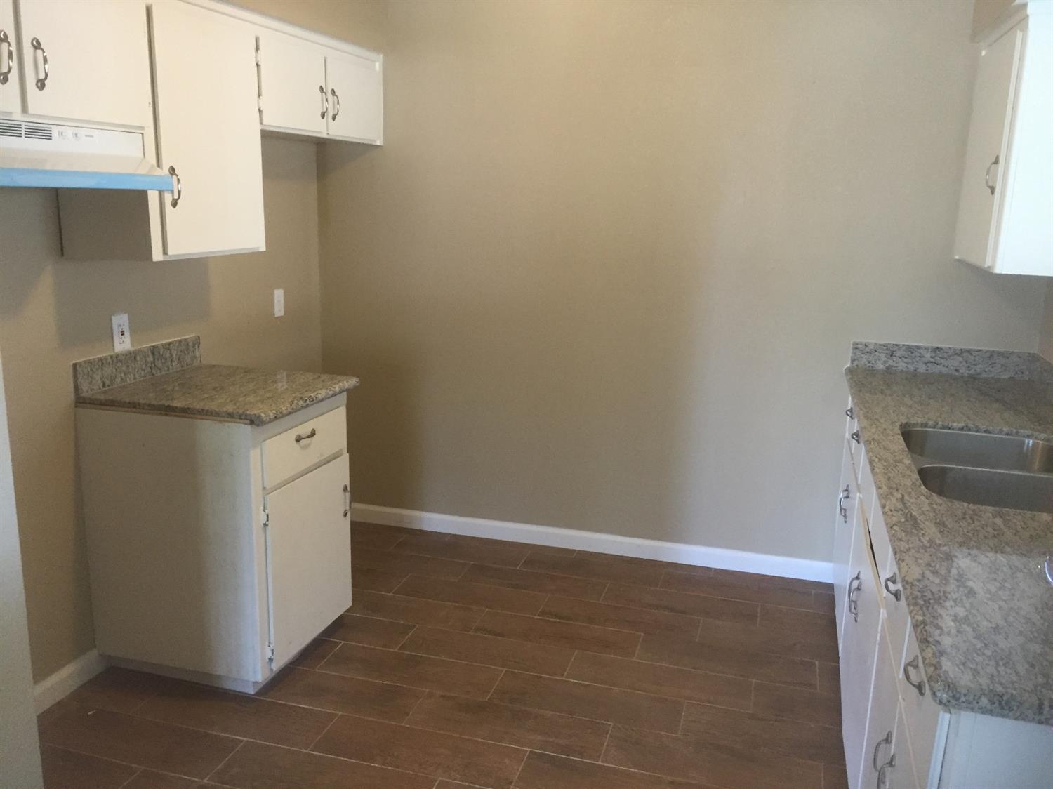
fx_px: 882
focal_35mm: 29
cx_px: 526
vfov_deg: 48.2
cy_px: 394
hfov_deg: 61.7
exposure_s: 1/30
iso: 160
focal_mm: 4.15
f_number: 2.2
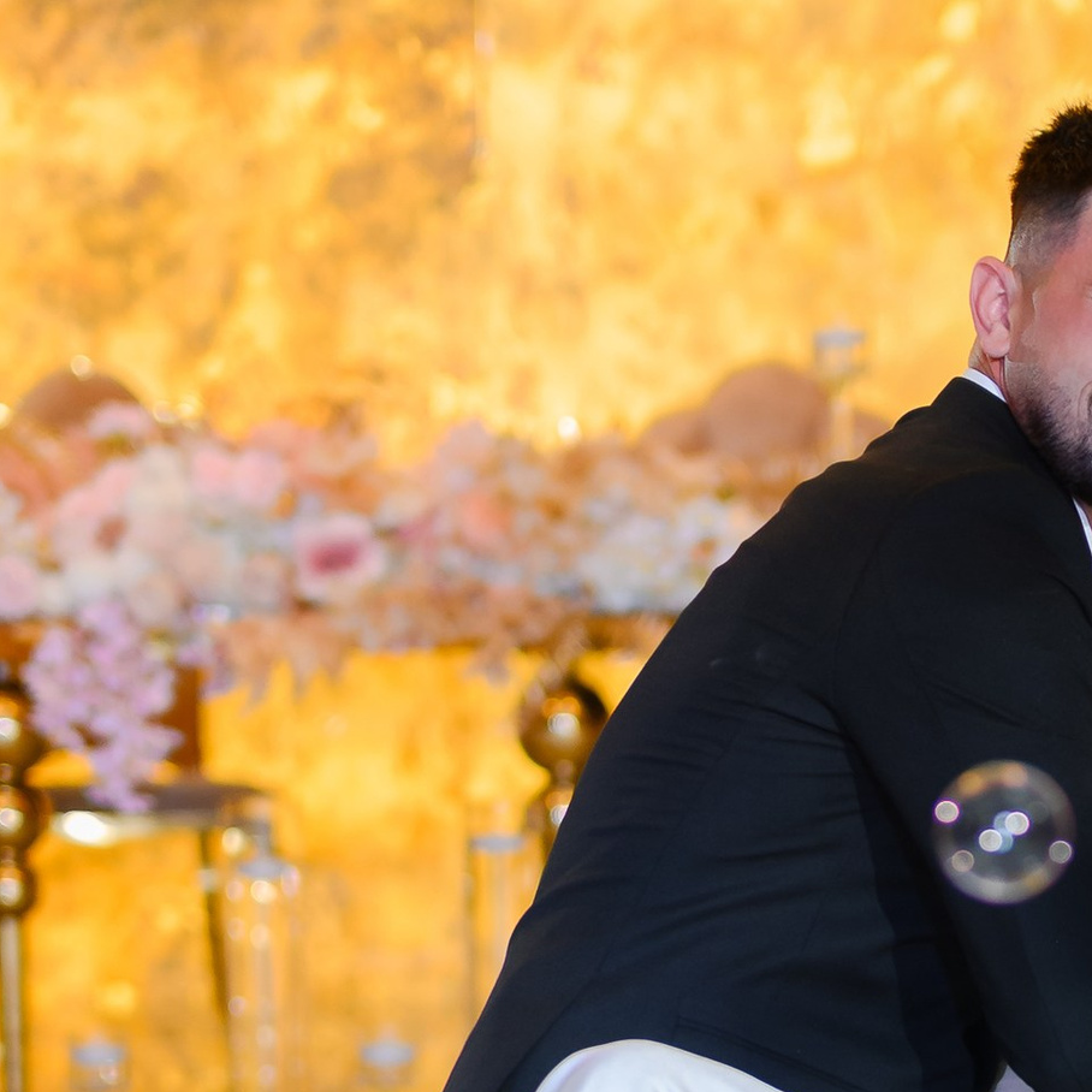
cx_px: 1044
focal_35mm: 180
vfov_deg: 9.6
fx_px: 6424
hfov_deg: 9.7
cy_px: 1121
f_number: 1.8
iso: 500
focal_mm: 50
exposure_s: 1/200
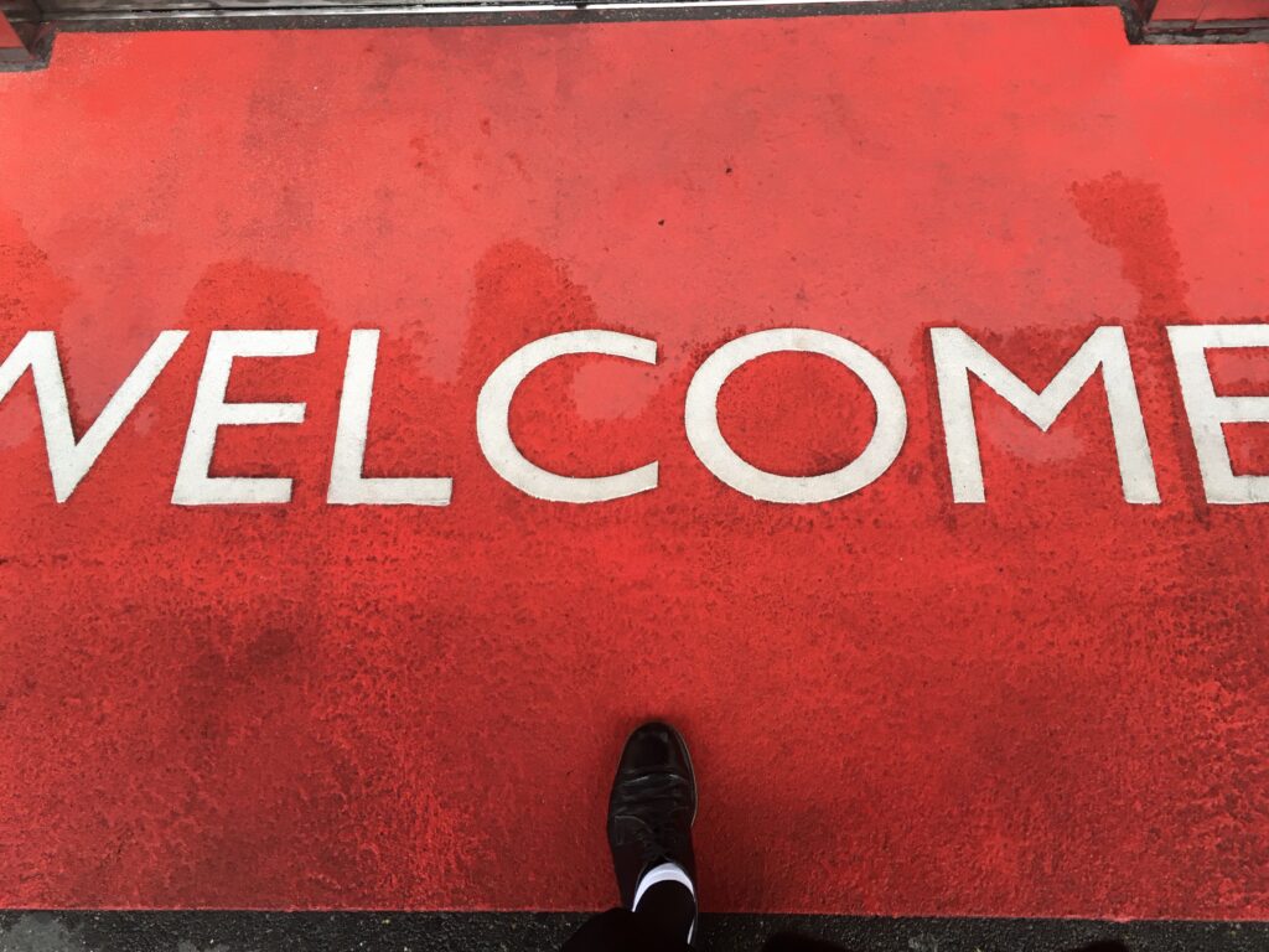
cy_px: 476
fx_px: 1063
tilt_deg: -63.7
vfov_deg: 48.2
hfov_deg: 61.7
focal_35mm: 29
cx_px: 634
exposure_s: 1/33
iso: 25
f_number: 2.2
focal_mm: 4.15
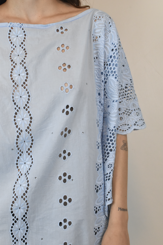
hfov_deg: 23.8
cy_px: 122
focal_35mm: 57
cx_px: 82
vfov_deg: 35.1
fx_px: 387
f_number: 16
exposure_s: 1/100
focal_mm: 38
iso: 1600
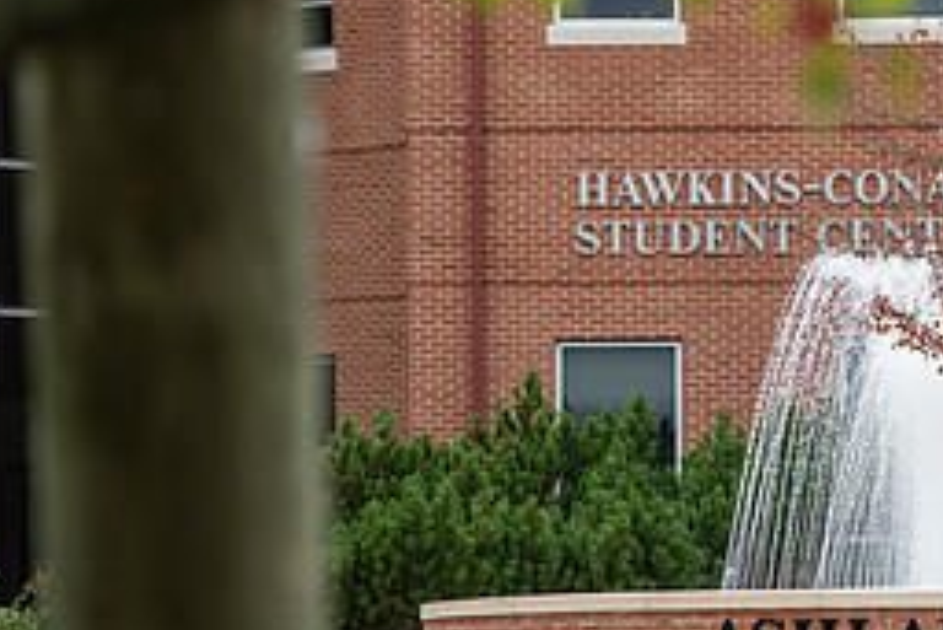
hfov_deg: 5.2
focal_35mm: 397
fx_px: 10405
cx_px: 840
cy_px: 300
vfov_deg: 3.5
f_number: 3.2
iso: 200
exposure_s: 1/500
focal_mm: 175
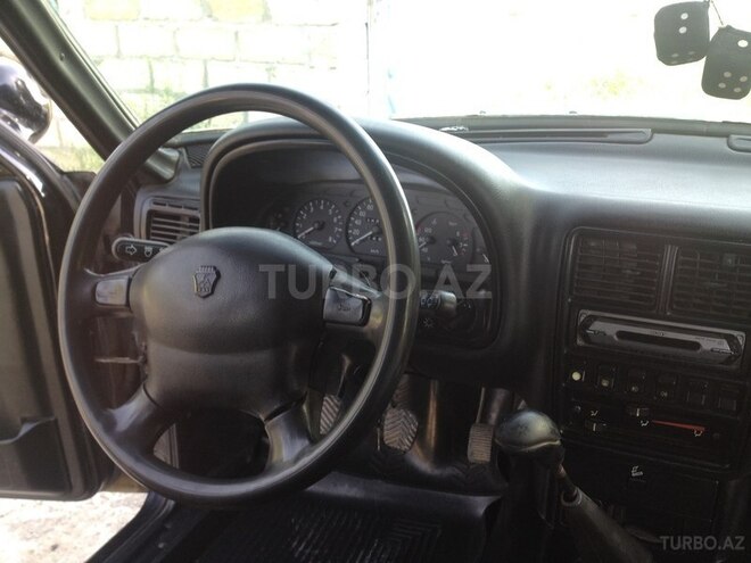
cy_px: 282
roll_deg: -0.3
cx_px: 376
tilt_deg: -24.4
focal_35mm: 35
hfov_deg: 52.6
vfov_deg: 40.7
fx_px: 759
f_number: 2.4
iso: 50
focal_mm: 4.28
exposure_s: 1/60
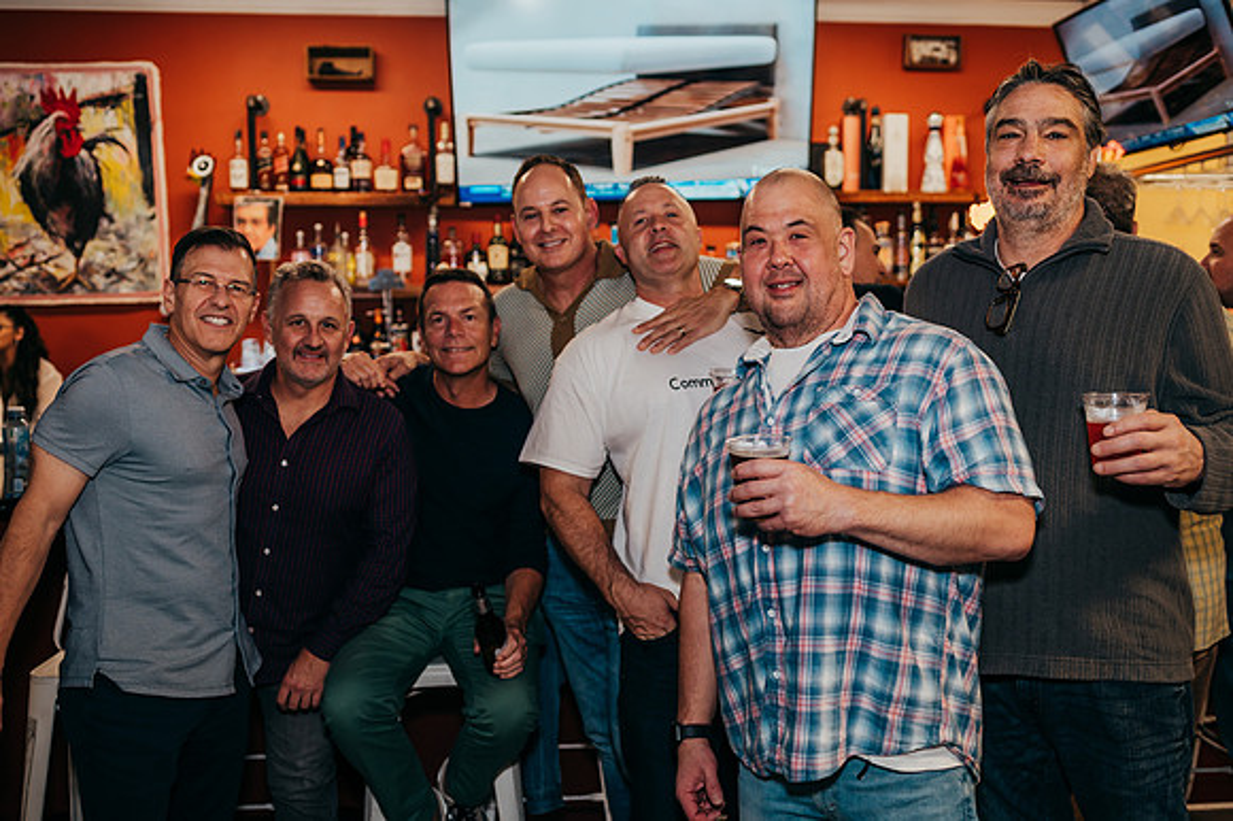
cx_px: 617
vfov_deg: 37.8
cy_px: 411
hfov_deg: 54.4
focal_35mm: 35
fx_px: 1199
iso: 400
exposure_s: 1/125
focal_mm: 35
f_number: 2.5
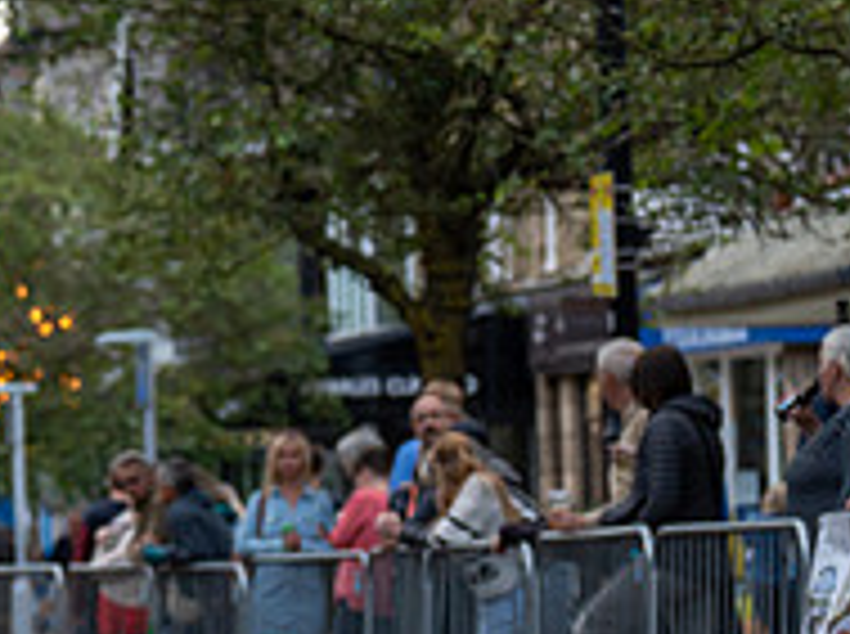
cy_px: 416
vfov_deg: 6.3
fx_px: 5735
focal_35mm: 234
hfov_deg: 8.3
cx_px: -342
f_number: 2.8
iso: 640
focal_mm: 70
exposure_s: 1/800
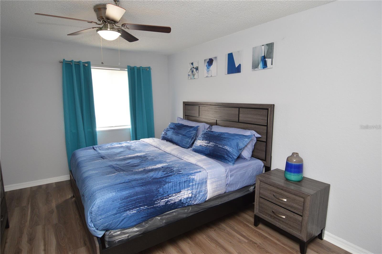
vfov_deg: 67.3
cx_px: 191
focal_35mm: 18
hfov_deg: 90.1
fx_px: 191
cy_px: 127
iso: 450
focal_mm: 12
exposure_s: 1/60
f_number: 4
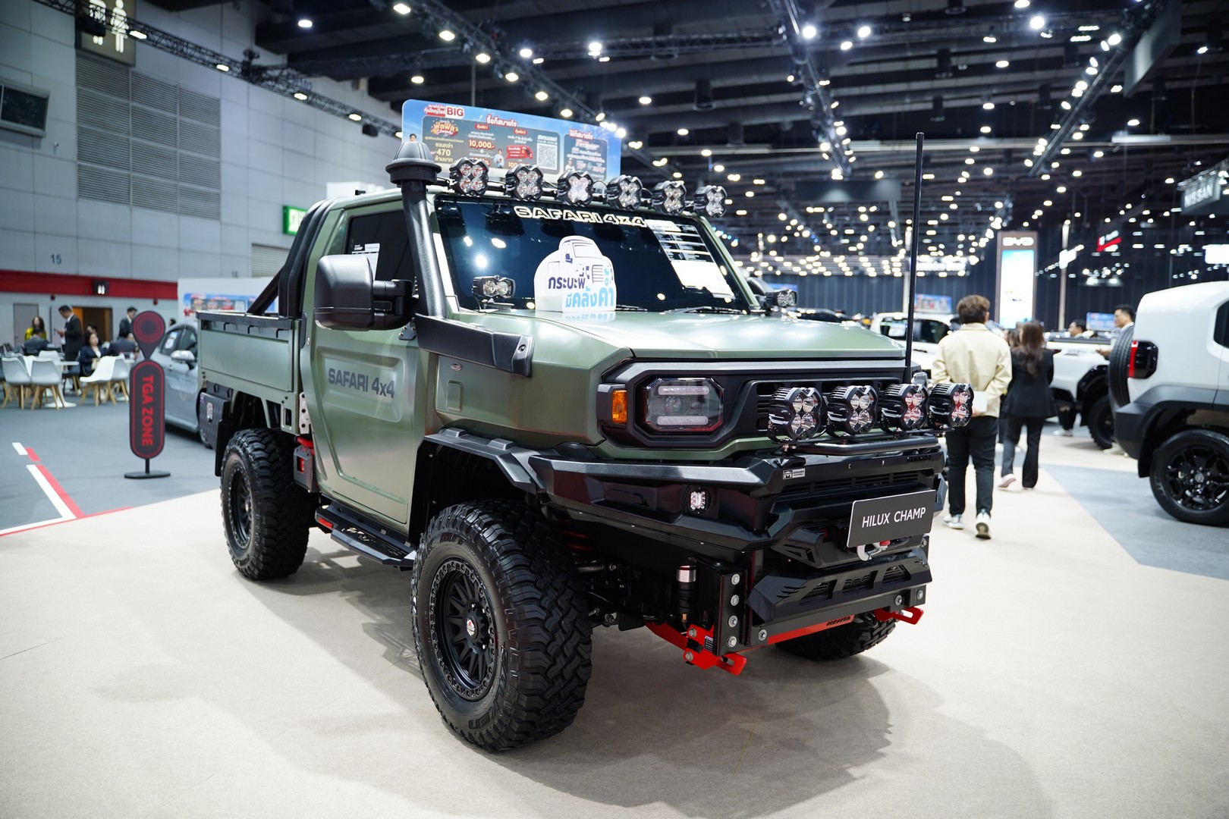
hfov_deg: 65.5
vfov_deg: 46.4
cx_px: 614
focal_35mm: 28
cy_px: 410
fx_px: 956
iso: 800
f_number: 2.8
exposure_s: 1/160
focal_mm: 28
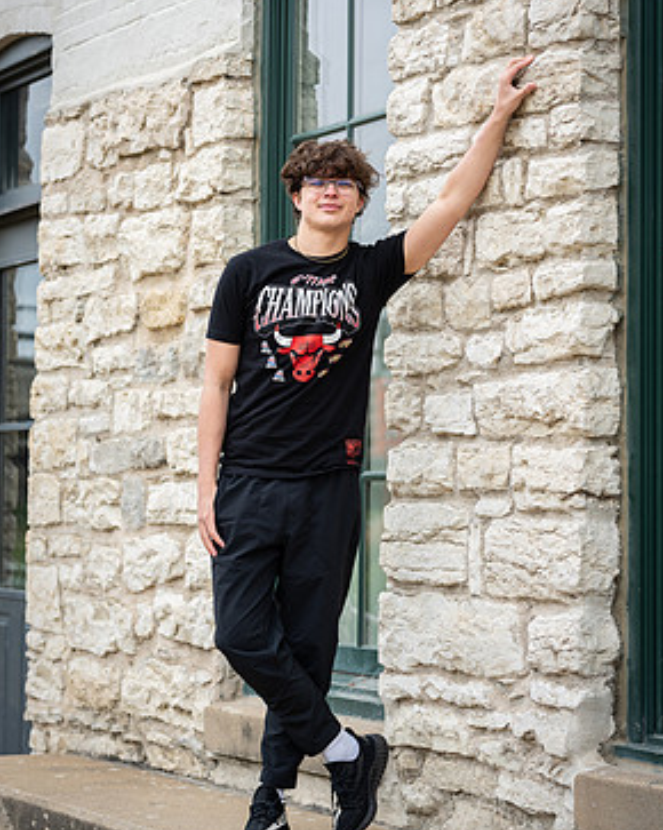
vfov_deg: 19.4
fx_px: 2430
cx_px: 325
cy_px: 370
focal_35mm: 99
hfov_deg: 15.5
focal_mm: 85
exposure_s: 1/125
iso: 50
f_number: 3.5
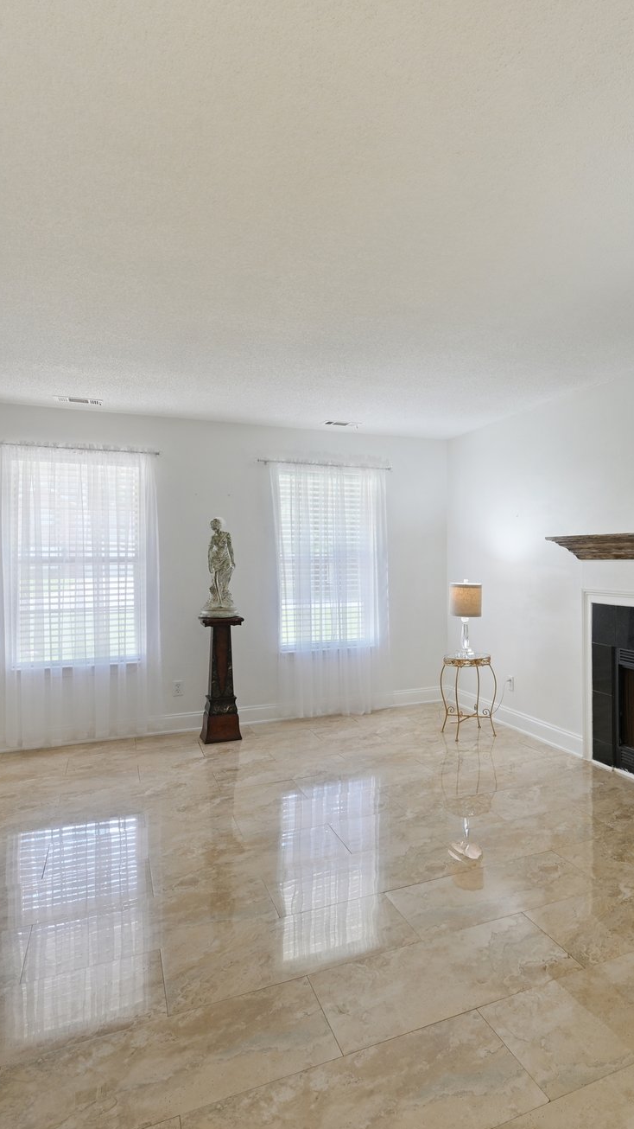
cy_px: 561
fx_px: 688
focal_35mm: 23
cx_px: 490
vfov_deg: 78.7
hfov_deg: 47.3
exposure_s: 1/15
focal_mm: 14
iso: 720
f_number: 8
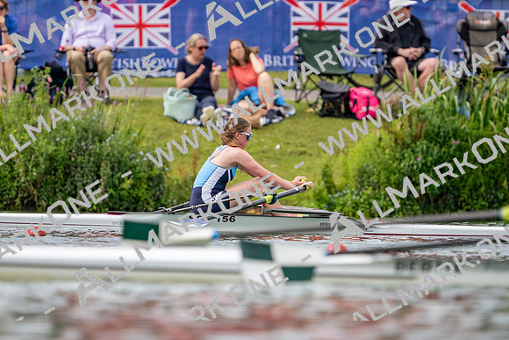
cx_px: 254
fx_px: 12727
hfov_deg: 2.3
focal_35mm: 900
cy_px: 170
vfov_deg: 1.5
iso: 500
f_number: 6.3
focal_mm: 600
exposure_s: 1/1600
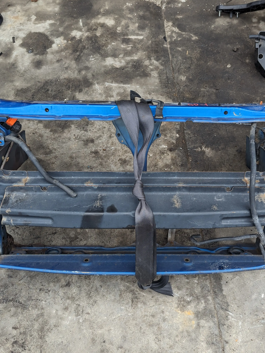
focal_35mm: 32
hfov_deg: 44.1
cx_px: 141
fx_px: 327
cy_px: 176
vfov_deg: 56.8
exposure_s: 1/441
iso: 43
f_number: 1.85
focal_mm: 6.81
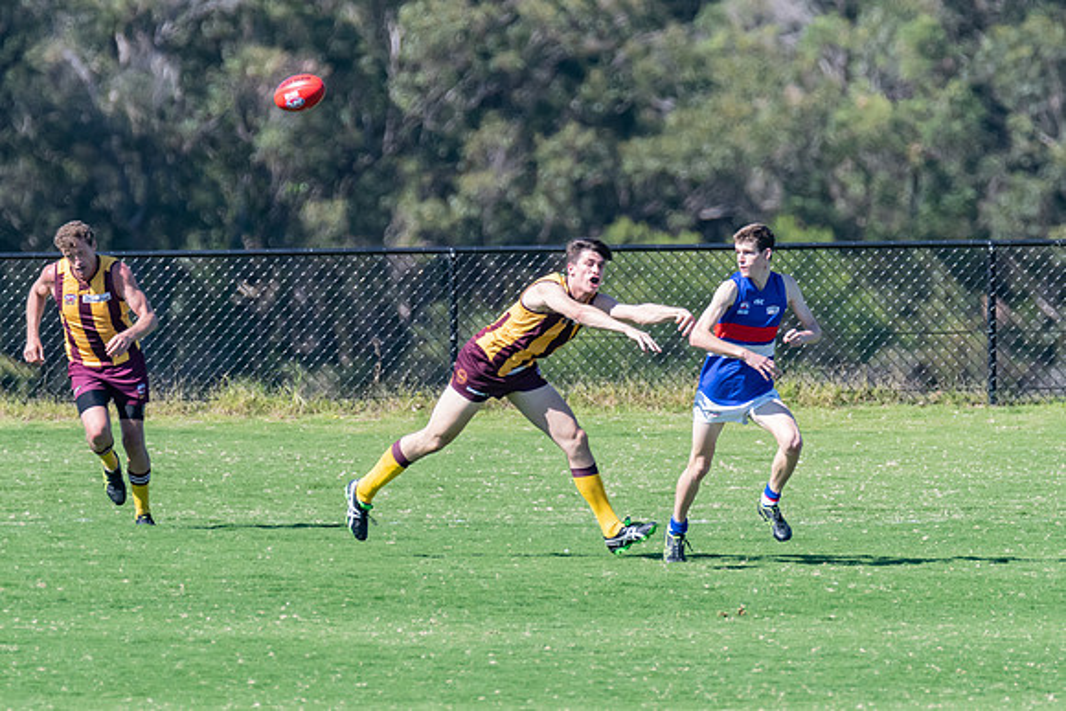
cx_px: 557
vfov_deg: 1.4
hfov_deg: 2.1
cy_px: 421
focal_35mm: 978
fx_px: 28955
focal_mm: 550
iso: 1000
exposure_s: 1/2000
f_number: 6.3
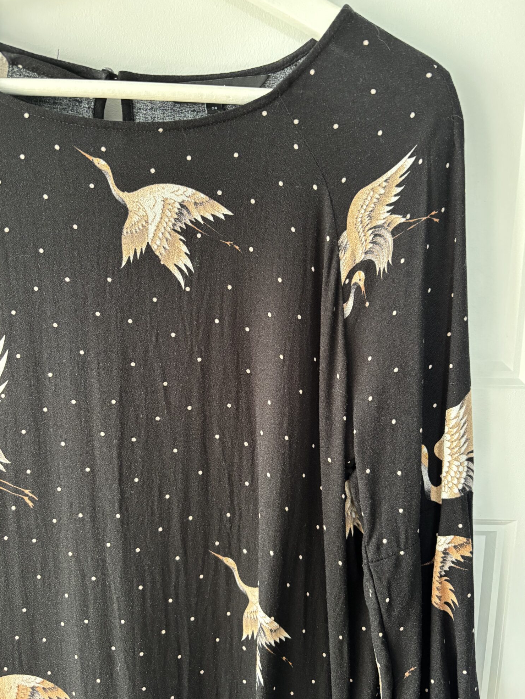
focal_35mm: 27
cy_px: 359
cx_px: 271
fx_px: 546
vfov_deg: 65.3
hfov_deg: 51.3
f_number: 1.6
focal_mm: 5.96
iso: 500
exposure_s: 1/59
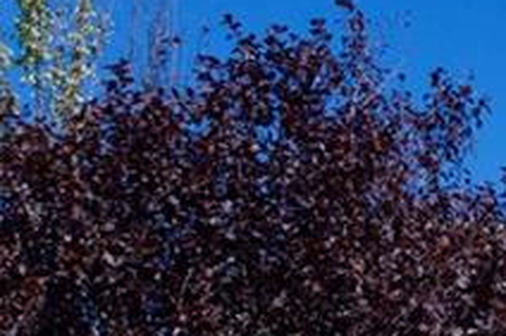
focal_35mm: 116
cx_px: 936
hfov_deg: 15.1
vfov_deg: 11.5
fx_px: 1629
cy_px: 442
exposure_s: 1/5000
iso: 640
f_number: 4
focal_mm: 24
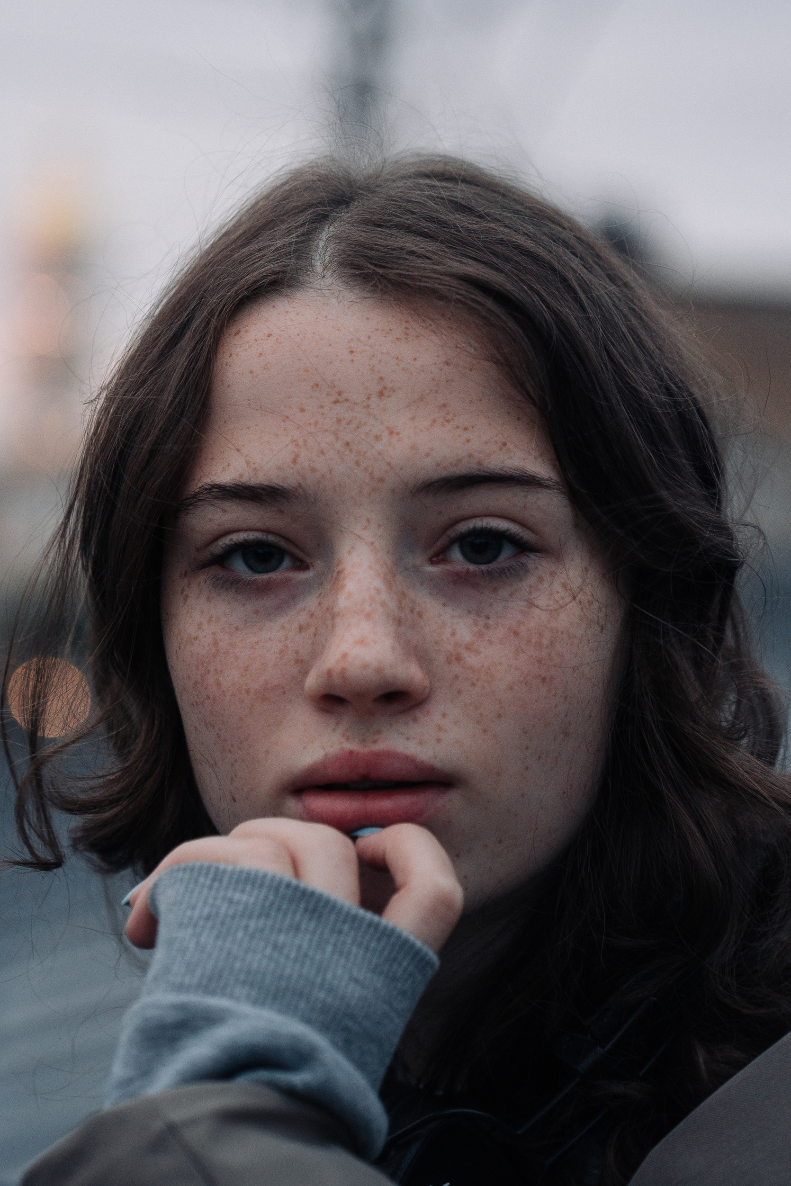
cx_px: 317
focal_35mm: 115
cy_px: 359
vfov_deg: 17.7
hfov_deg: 11.9
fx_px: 3789
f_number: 2.8
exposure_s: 1/160
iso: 640
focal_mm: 75
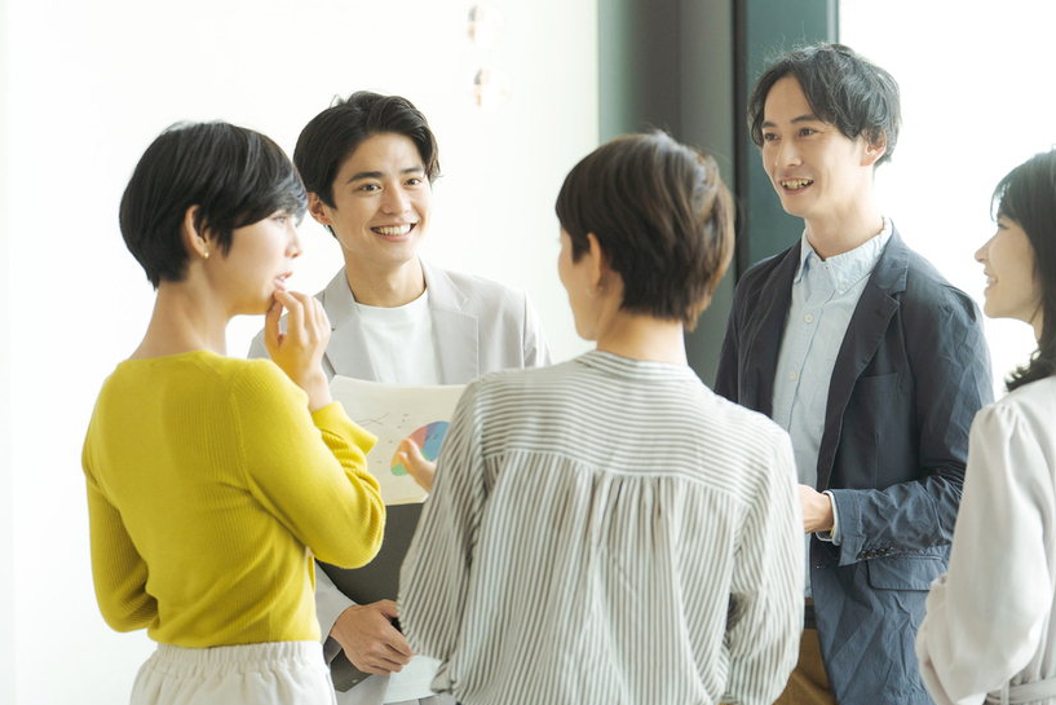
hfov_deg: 17.2
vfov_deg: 11.5
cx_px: 545
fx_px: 3491
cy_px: 266
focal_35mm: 119
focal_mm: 95
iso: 500
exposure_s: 1/160
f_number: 4.5
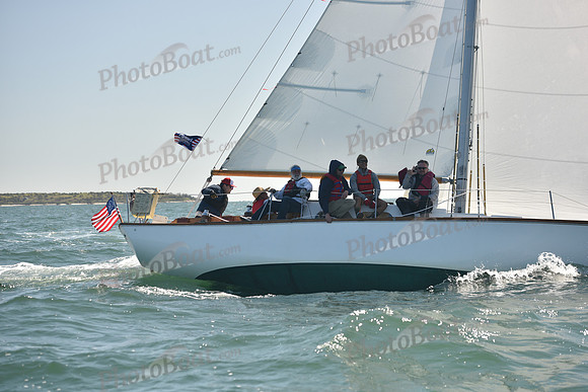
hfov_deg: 22.1
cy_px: 196
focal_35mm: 92
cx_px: 294
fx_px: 1503
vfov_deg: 14.9
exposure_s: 1/1000
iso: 250
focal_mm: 92
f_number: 4
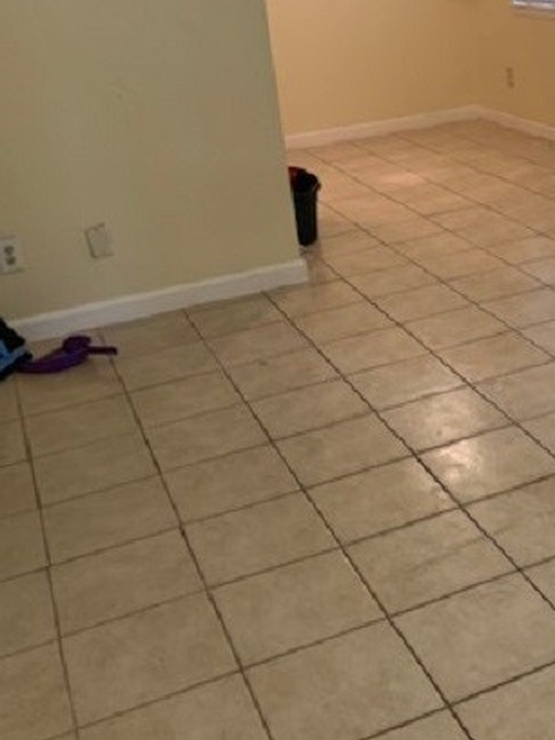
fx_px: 1090
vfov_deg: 36.4
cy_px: 167
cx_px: 488
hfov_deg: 27.6
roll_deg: +4.5
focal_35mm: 51
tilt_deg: -15.0
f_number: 1.8
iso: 125
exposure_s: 1/60
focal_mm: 4.25
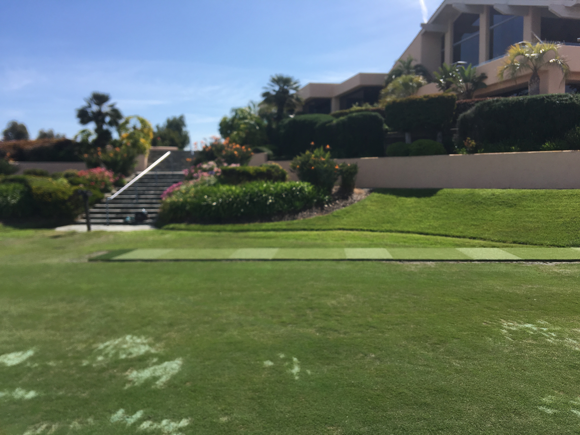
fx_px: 486
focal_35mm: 29
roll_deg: +0.6
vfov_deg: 48.2
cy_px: 218
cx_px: 290
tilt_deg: -4.5
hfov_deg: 61.7
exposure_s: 1/1876
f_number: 2.2
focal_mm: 4.15
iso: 25
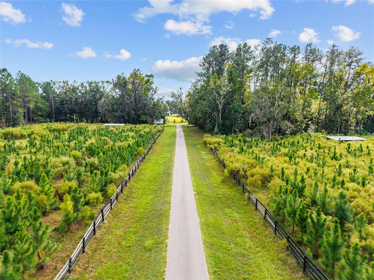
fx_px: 259
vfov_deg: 56.8
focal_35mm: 24
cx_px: 187
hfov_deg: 71.6
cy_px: 140
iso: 440
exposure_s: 1/5000
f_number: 1.8
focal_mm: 8.67
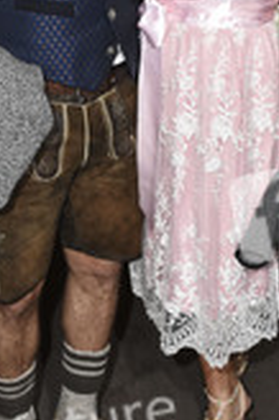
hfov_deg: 16.2
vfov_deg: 23.7
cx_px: 128
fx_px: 981
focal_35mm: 84
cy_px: 74
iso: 1600
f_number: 5.6
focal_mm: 23
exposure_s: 1/160
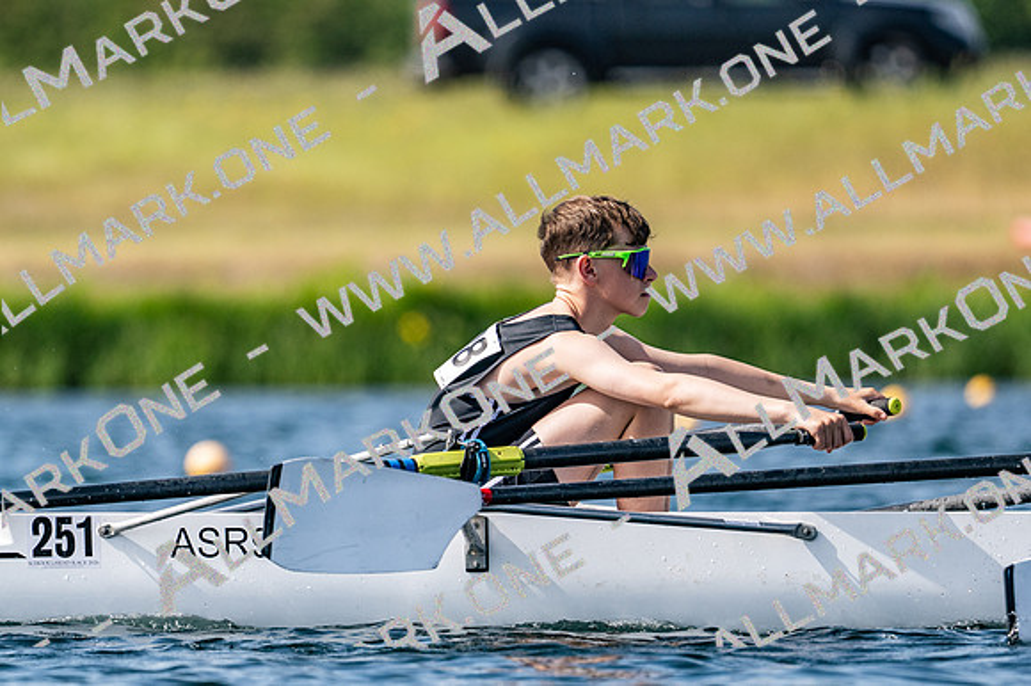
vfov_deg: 2.3
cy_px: 343
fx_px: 17173
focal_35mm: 600
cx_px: 516
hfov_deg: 3.4
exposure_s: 1/2500
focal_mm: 400
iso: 220
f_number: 4.5
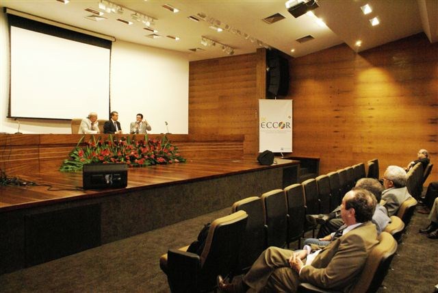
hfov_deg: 67.3
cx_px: 219
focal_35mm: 27
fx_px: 329
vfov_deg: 48.0
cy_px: 146
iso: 1600
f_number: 5
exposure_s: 1/60
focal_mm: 18
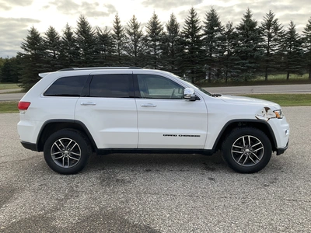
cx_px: 156
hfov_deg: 61.7
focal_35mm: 29
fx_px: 261
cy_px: 116
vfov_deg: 48.2
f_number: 1.8
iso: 25
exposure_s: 1/446
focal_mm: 3
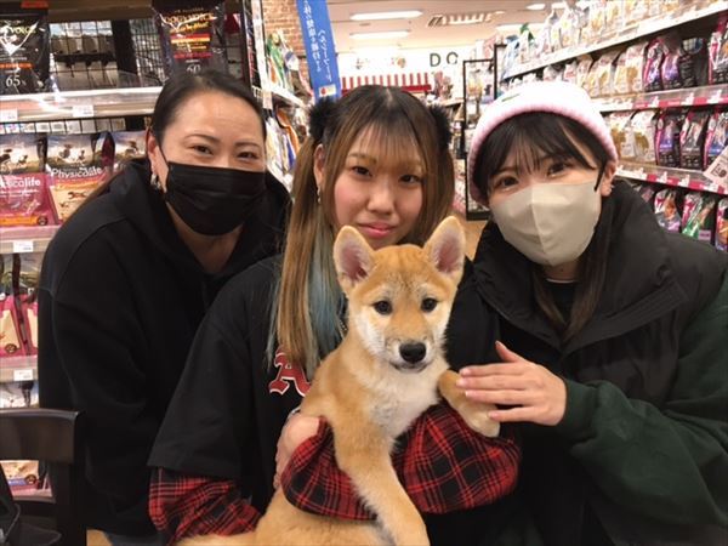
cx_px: 364
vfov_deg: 48.2
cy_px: 273
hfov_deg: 61.7
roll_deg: +3.9
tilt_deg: -12.3
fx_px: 610
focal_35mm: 29
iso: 125
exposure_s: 1/30
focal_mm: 4.15
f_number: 2.2
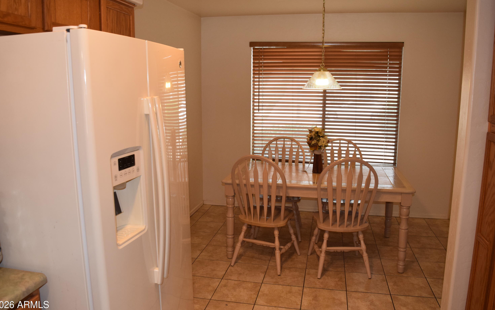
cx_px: 244
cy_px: 152
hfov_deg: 66.5
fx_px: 378
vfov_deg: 44.5
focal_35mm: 28
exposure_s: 1/125
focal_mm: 18
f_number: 5.6
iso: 800
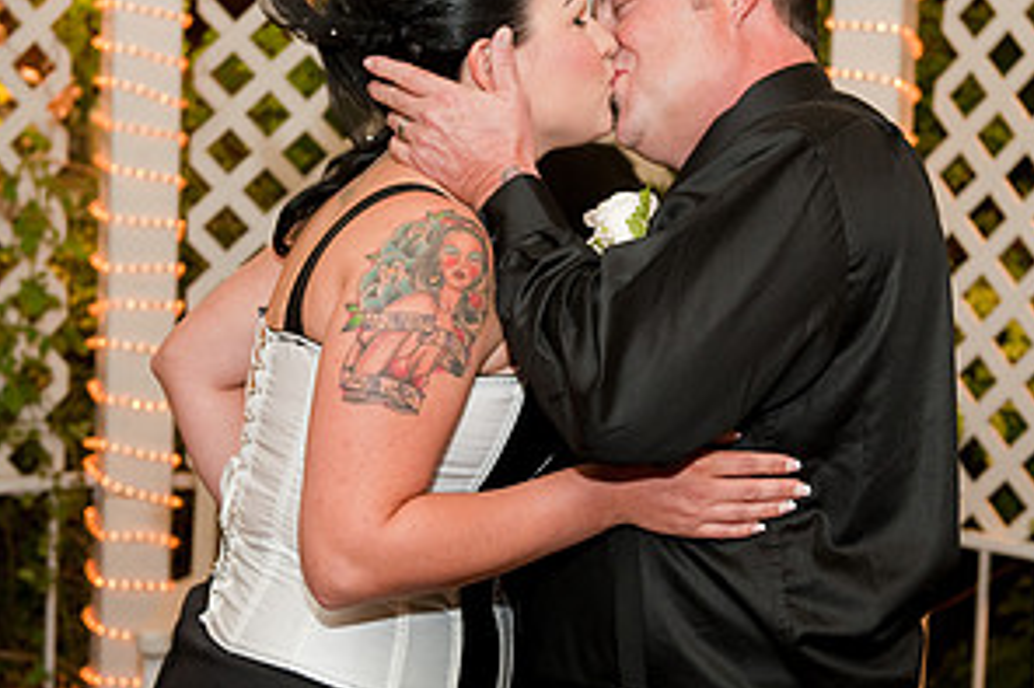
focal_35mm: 73
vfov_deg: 18.6
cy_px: 335
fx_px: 2095
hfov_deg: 27.7
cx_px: 519
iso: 1000
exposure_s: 1/160
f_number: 3.5
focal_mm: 48
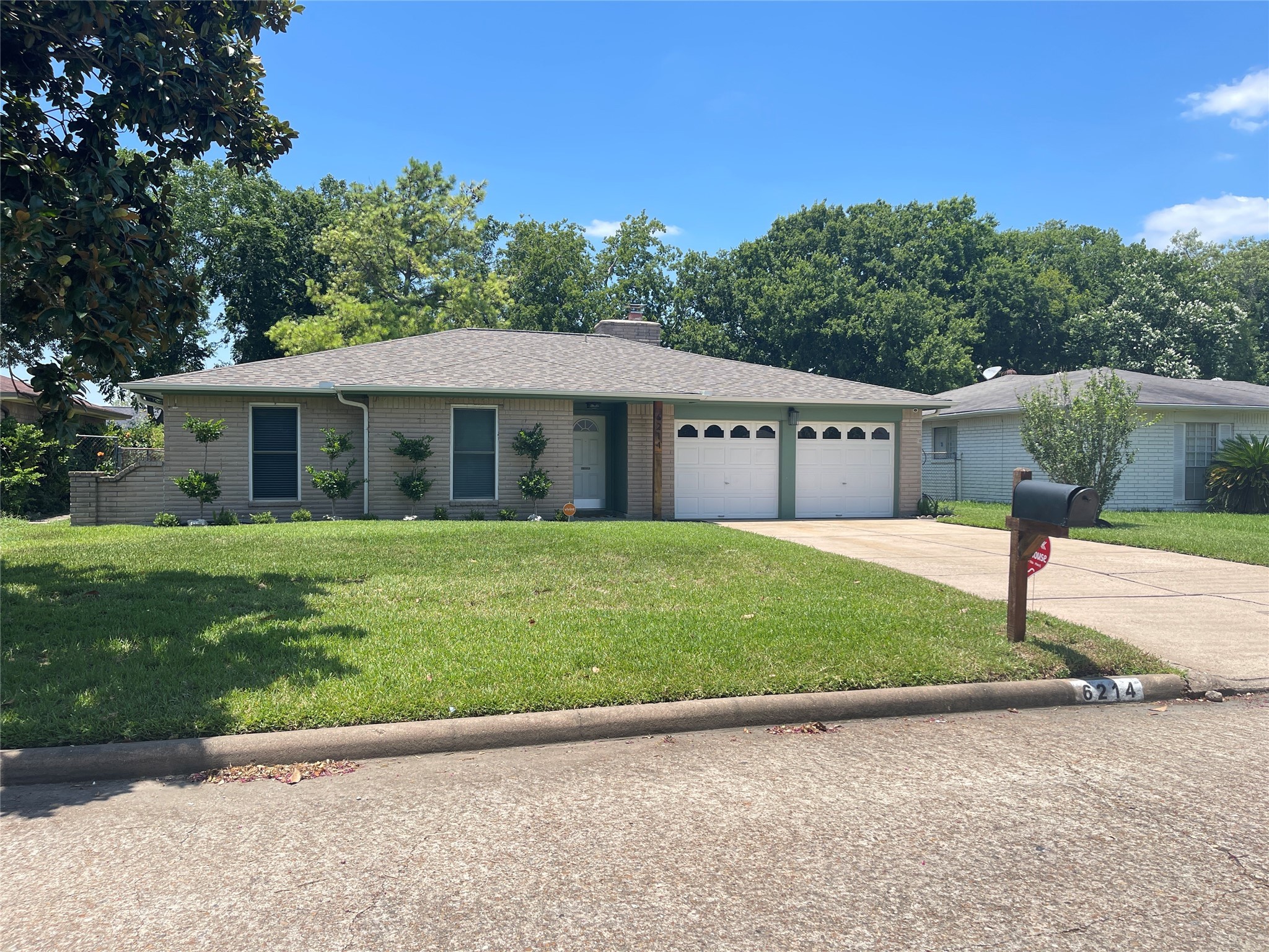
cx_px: 634
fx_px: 916
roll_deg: +0.3
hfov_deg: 69.4
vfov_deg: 54.9
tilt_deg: -1.6
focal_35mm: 25
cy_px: 476
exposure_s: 1/2336
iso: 32
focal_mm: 5.1
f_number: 1.6
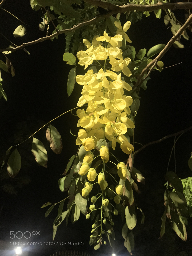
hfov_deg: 49.7
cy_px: 128
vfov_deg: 63.4
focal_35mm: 28
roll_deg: -2.6
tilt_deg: +32.7
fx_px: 207
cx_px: 96
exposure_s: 1/17
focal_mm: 3.99
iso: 250
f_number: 1.8
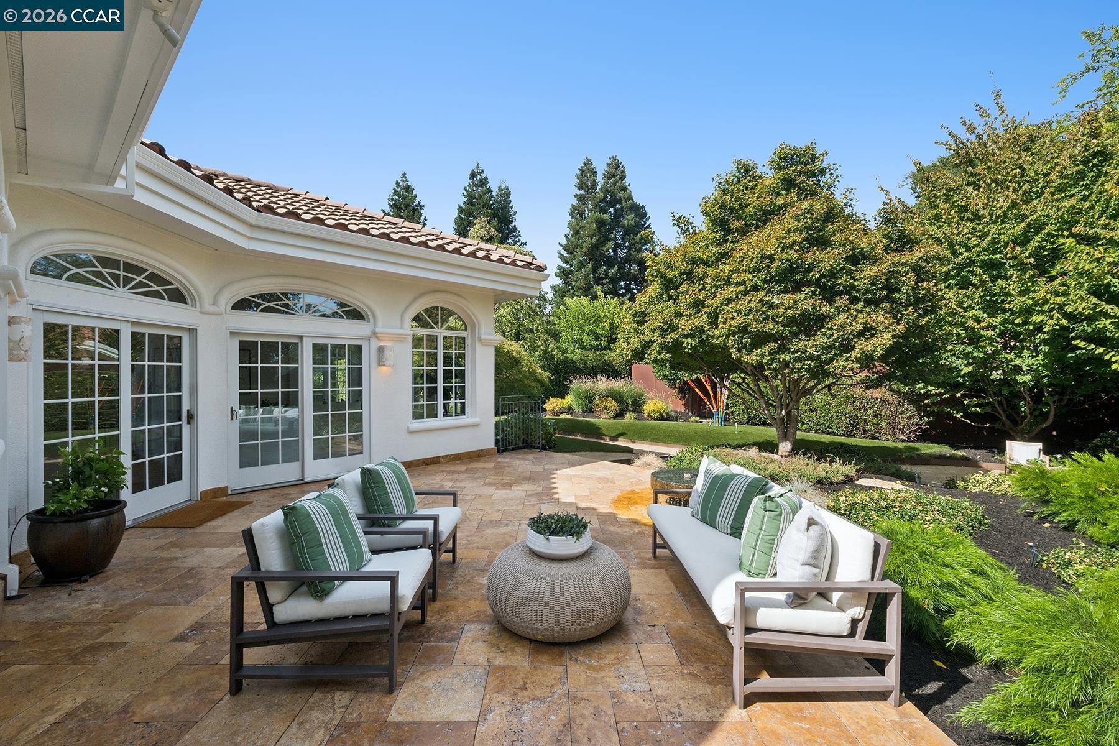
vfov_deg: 75.5
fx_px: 482
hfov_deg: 98.5
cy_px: 373
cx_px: 560
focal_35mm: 16
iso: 400
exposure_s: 1/80
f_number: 22
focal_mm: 15.5
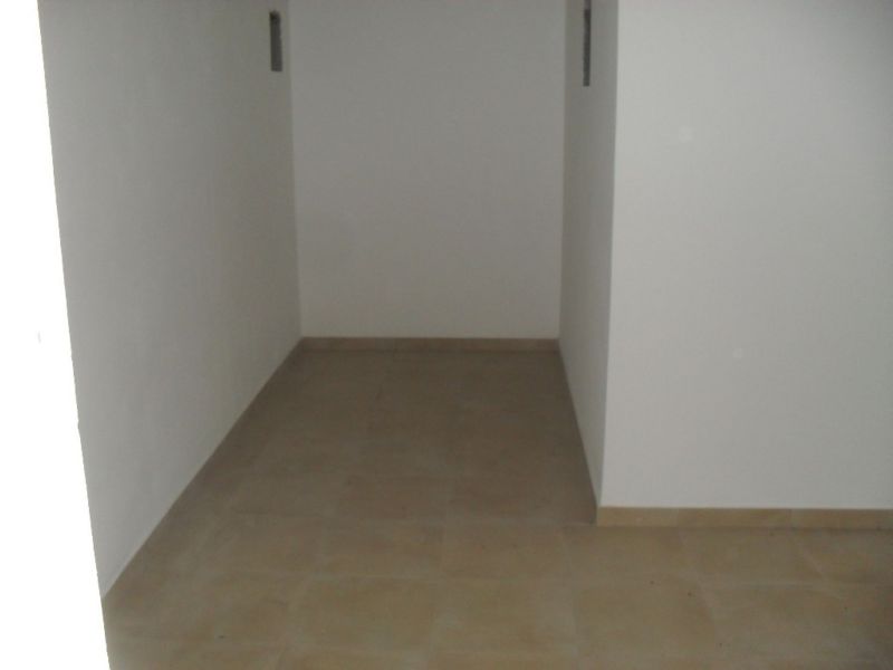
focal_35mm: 35
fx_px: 903
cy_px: 335
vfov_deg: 40.7
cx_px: 446
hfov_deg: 52.6
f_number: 3.2
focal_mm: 6.3
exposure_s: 1/45
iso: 200
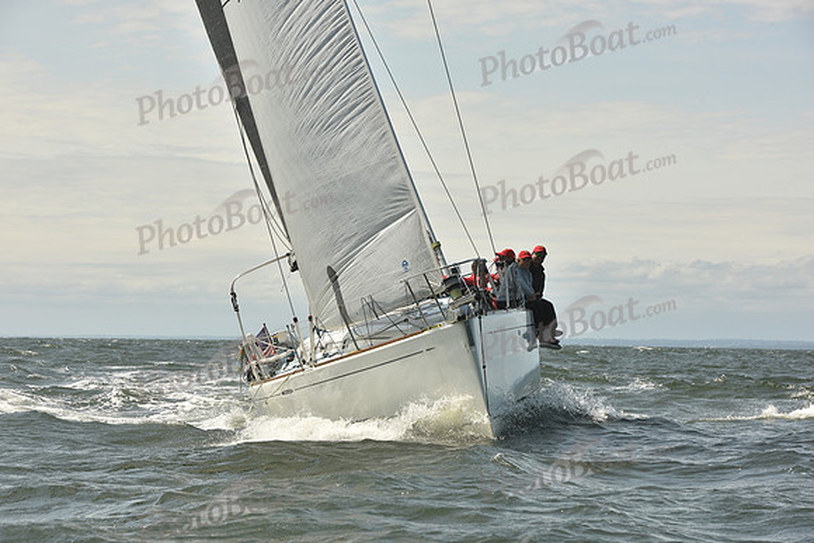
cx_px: 407
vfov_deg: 11.8
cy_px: 272
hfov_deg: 17.6
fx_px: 2623
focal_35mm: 116
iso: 250
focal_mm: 116
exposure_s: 1/800
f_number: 10
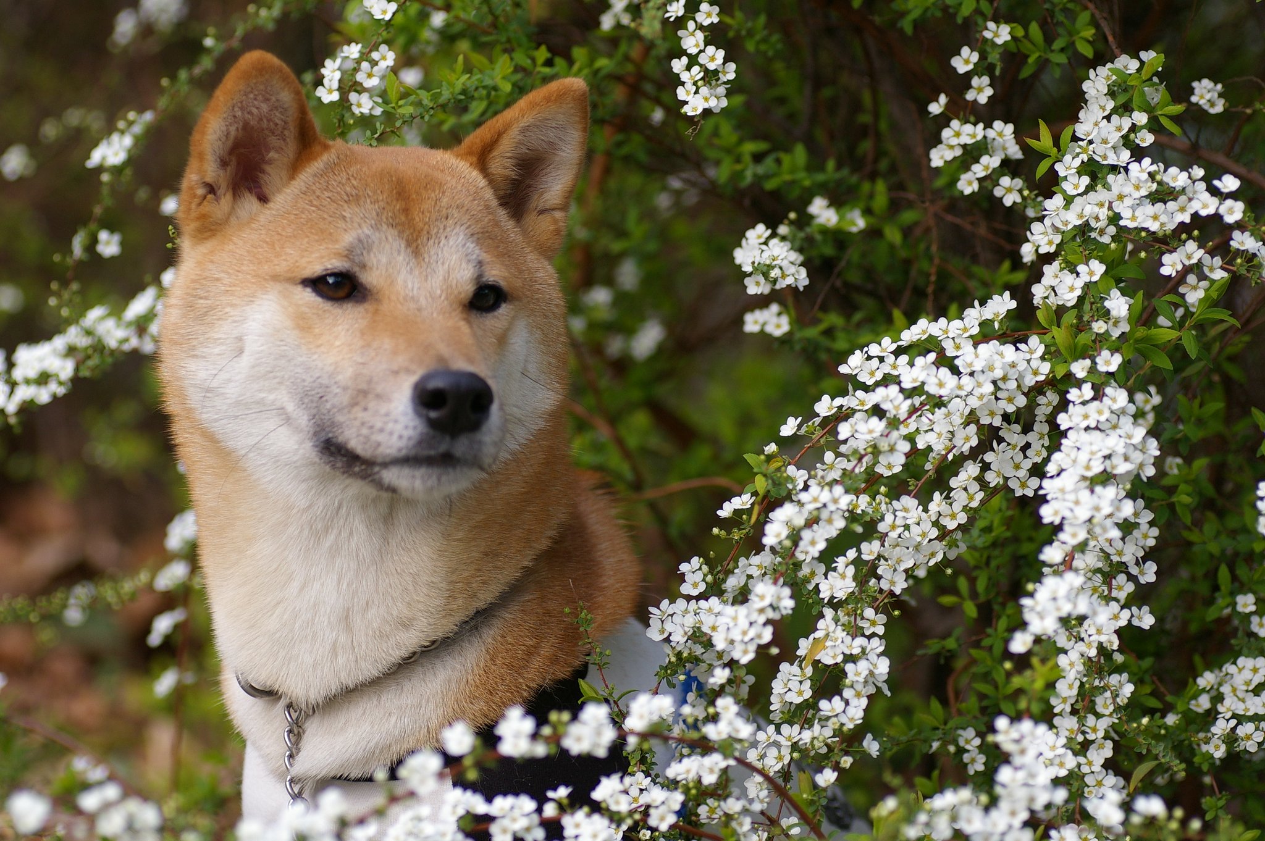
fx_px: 4740
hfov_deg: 15.2
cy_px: 420
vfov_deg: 10.1
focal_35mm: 135
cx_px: 632
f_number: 2.8
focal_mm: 90
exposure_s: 1/500
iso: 200
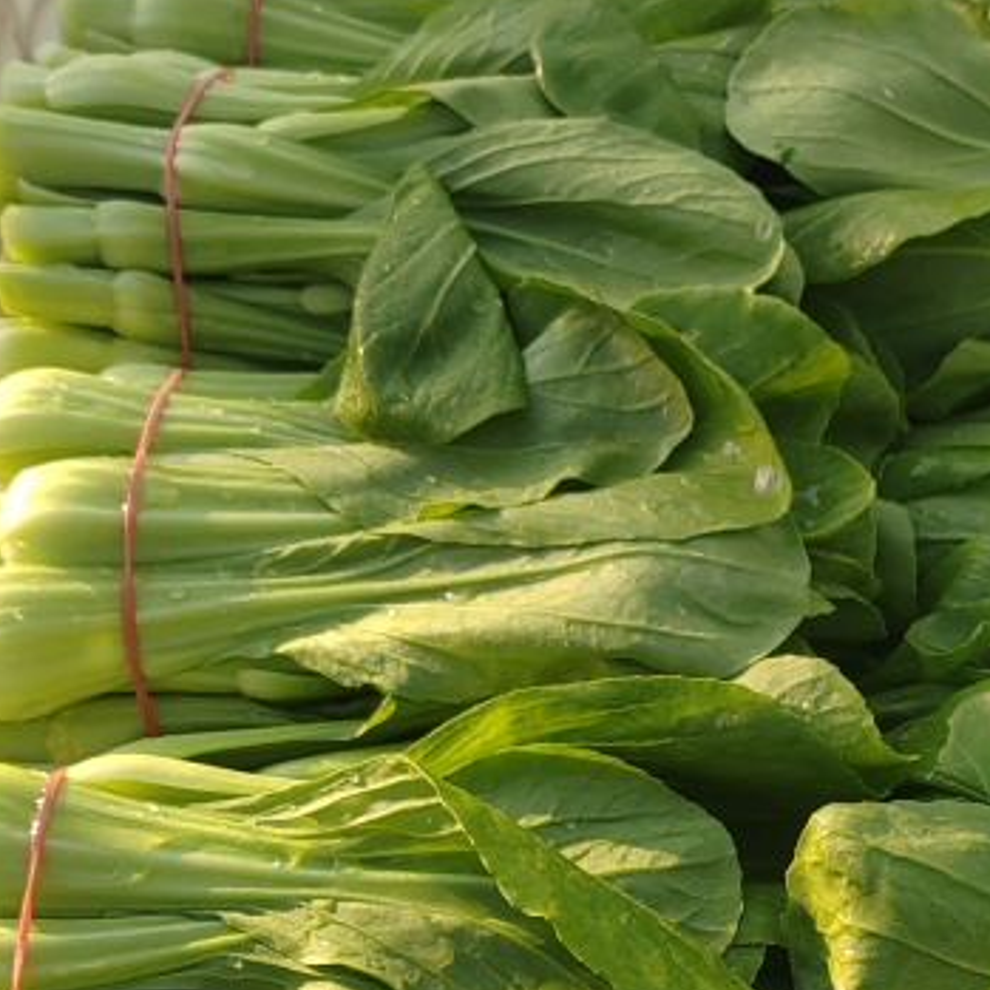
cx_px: 862
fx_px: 2362
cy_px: 935
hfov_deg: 23.1
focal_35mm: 73
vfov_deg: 22.9
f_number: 1.9
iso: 120
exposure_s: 1/624
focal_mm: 5.52
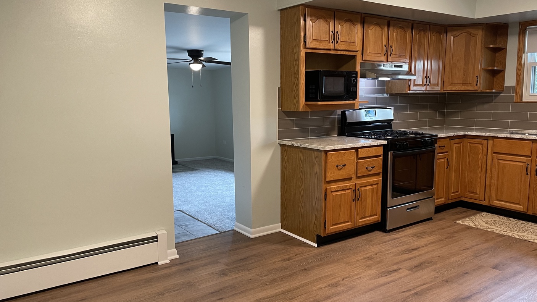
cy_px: 150
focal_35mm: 29
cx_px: 269
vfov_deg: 40.2
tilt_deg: -7.6
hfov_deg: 66.1
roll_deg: +0.5
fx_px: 413
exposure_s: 1/60
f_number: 1.6
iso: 160
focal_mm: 4.2
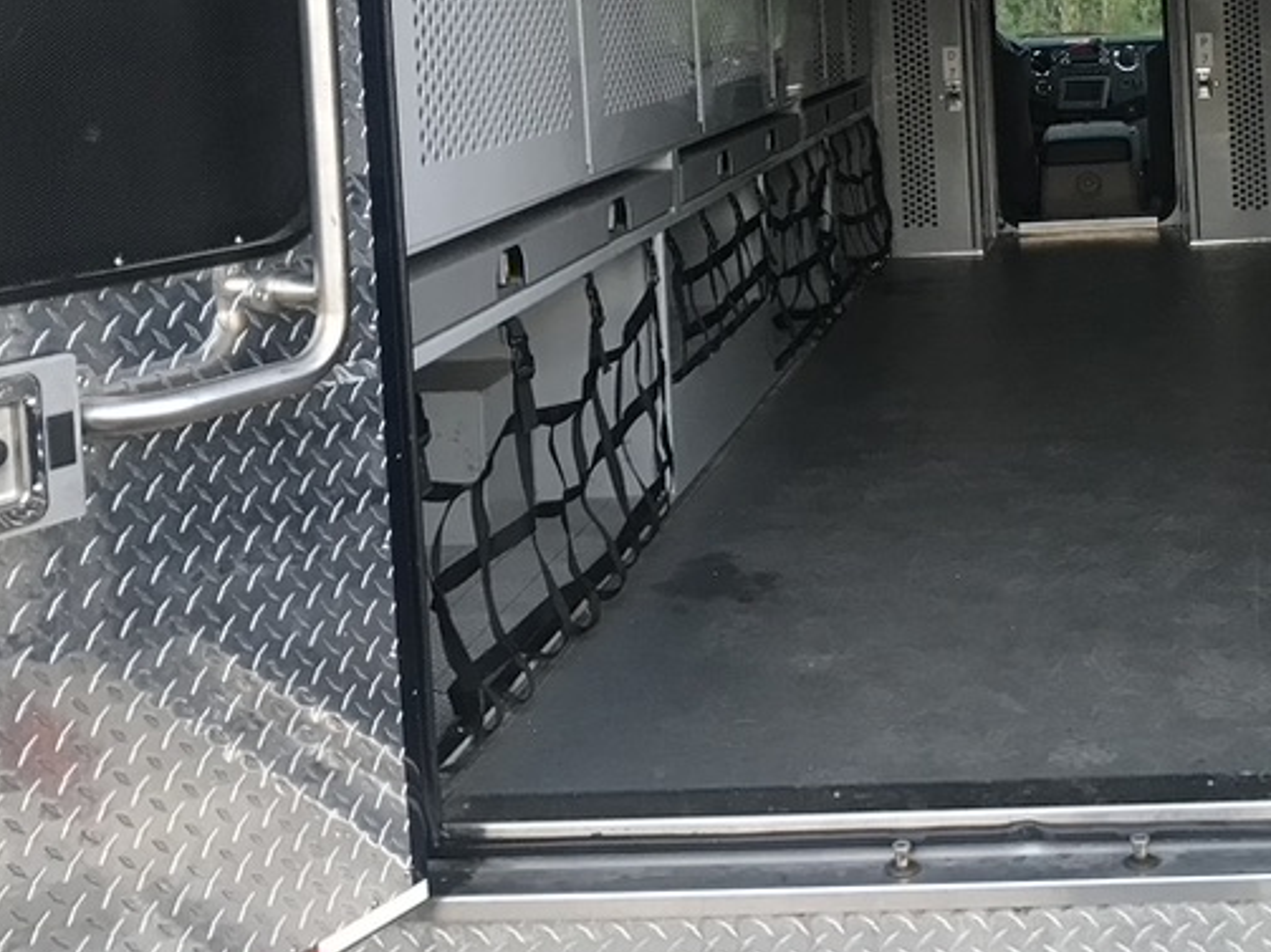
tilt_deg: +0.6
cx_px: 1028
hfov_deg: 32.8
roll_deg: +1.3
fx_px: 2092
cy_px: 61
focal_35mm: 57
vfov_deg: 24.7
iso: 32
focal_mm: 3.99
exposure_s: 1/30
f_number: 1.8
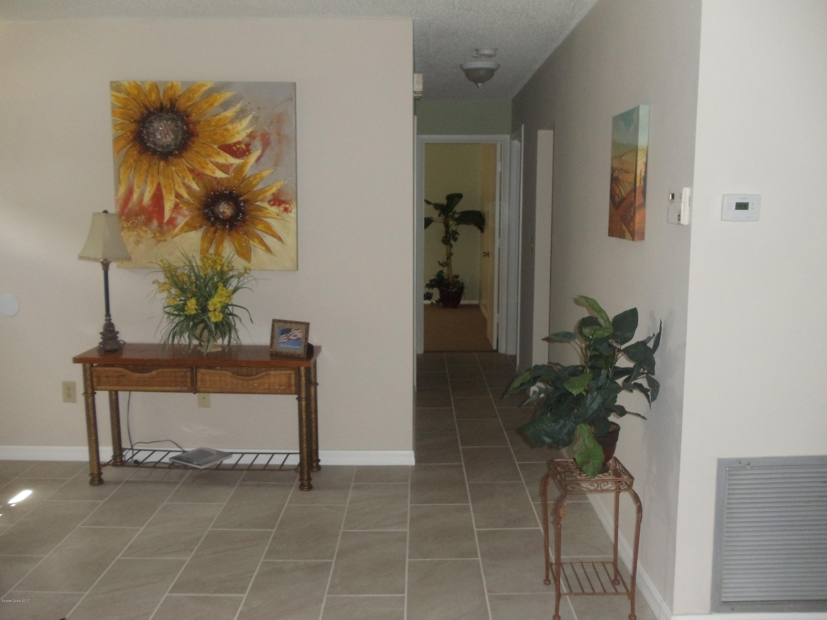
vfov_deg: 32.9
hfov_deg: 42.9
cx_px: 414
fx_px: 1051
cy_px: 310
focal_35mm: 44
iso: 400
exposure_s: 1/30
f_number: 3.5
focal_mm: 6
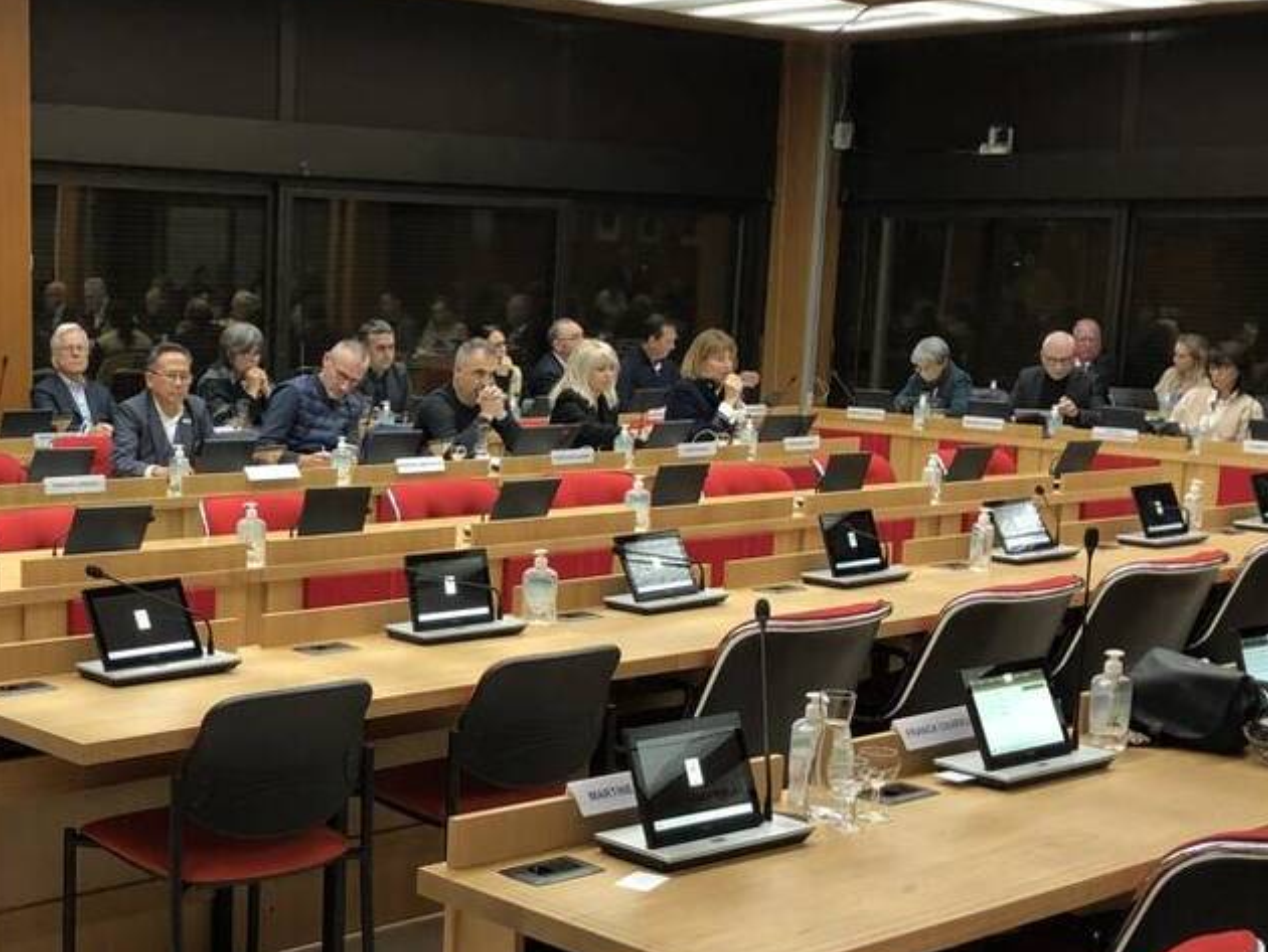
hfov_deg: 33.7
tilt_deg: -11.3
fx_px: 2052
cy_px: 669
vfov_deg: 25.9
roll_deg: -0.3
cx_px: 322
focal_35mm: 56
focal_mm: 3.99
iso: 40
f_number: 1.8
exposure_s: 1/17
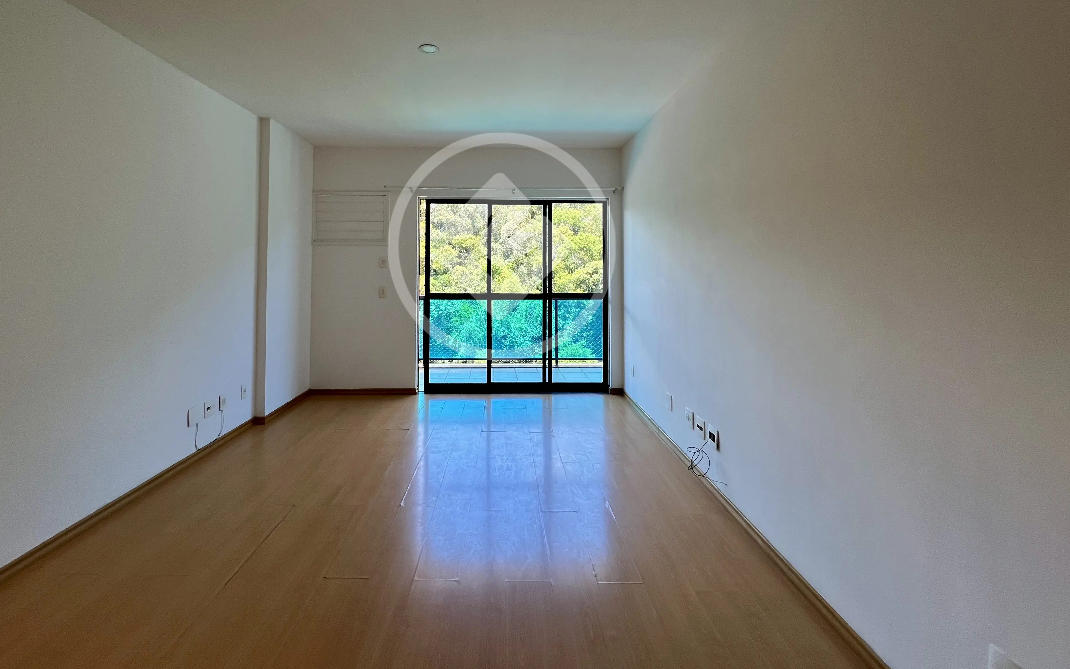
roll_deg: -0.7
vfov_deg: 73.4
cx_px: 502
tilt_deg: +2.1
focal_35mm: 15
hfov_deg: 101.3
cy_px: 247
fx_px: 437
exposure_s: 1/120
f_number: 1.8
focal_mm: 1.57
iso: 64
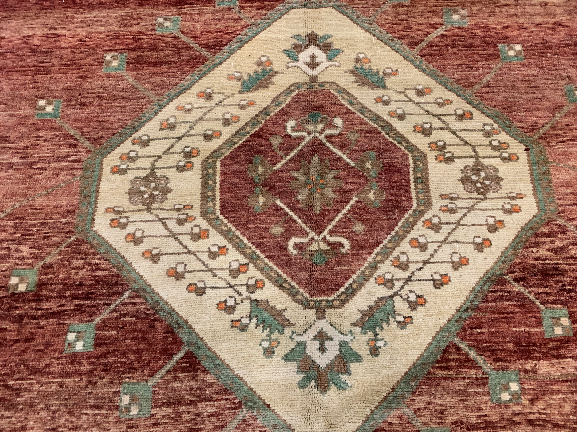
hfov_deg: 67.3
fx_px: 433
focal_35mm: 26
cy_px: 216
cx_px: 288
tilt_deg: -73.4
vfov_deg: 53.1
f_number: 1.8
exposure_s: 1/60
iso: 200
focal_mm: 4.25
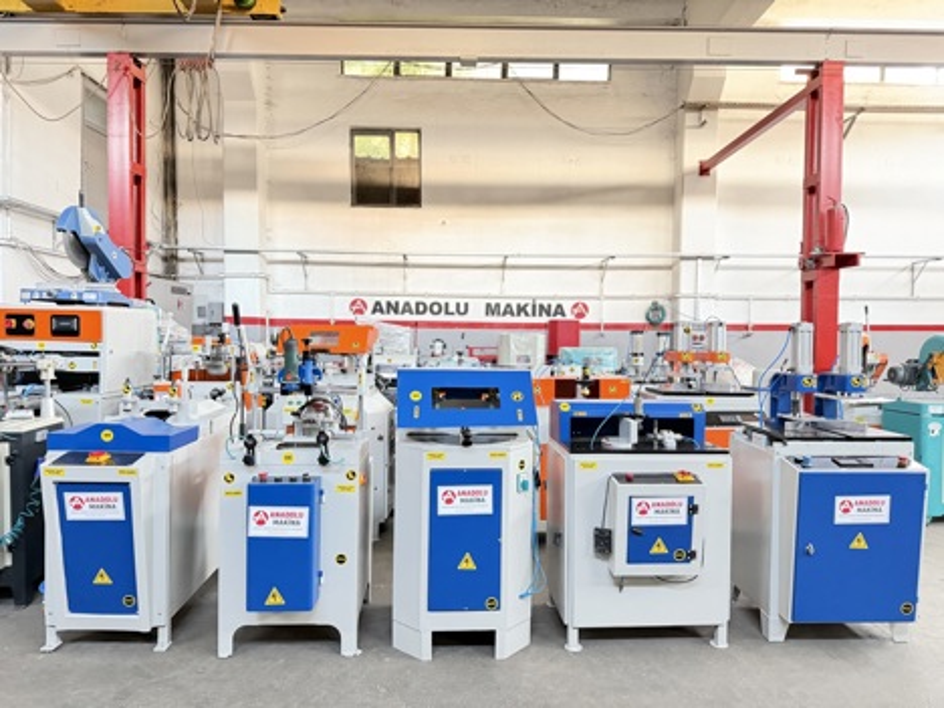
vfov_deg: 56.8
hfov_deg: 71.6
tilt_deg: -2.5
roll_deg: -0.3
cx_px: 472
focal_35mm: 24
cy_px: 354
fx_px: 654
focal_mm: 6.76
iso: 1250
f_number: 1.78
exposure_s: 1/30
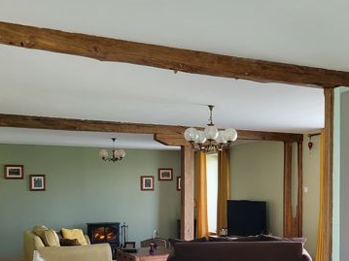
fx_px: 514
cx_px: 285
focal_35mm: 51
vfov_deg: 28.2
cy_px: 188
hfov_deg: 36.1
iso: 250
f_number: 1.8
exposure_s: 1/100
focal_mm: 5.4
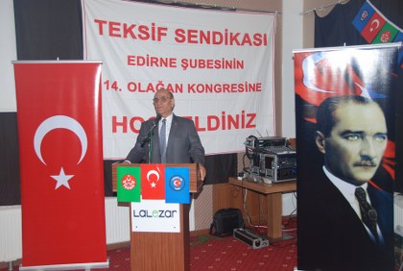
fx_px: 438
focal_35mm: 39
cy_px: 136
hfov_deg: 49.5
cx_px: 202
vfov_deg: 34.4
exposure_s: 1/60
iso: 200
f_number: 4
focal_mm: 26
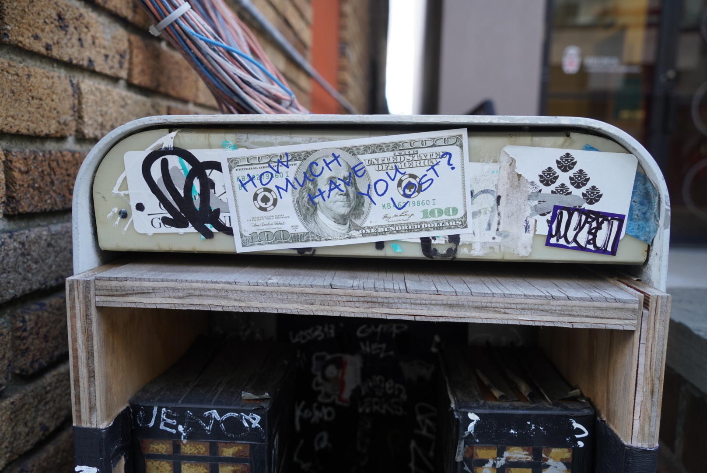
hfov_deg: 63.6
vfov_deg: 45.0
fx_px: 570
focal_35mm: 29
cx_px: 354
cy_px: 236
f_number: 5.6
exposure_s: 1/60
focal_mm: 29
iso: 320
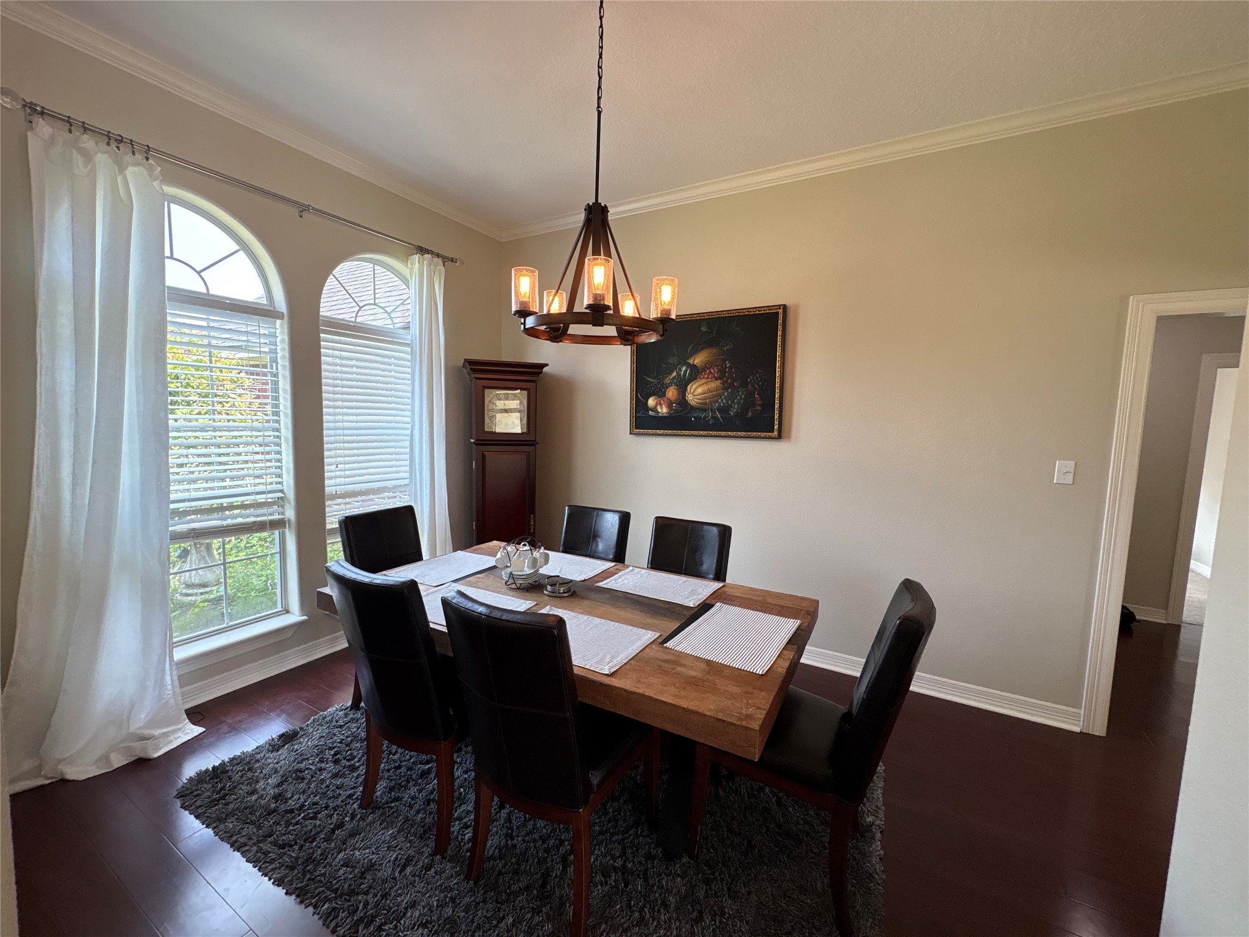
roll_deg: -0.1
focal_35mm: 14
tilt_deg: -4.8
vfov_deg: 85.7
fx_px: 505
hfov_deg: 102.1
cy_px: 468
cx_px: 624
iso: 200
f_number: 2.2
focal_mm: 2.22
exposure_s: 1/120
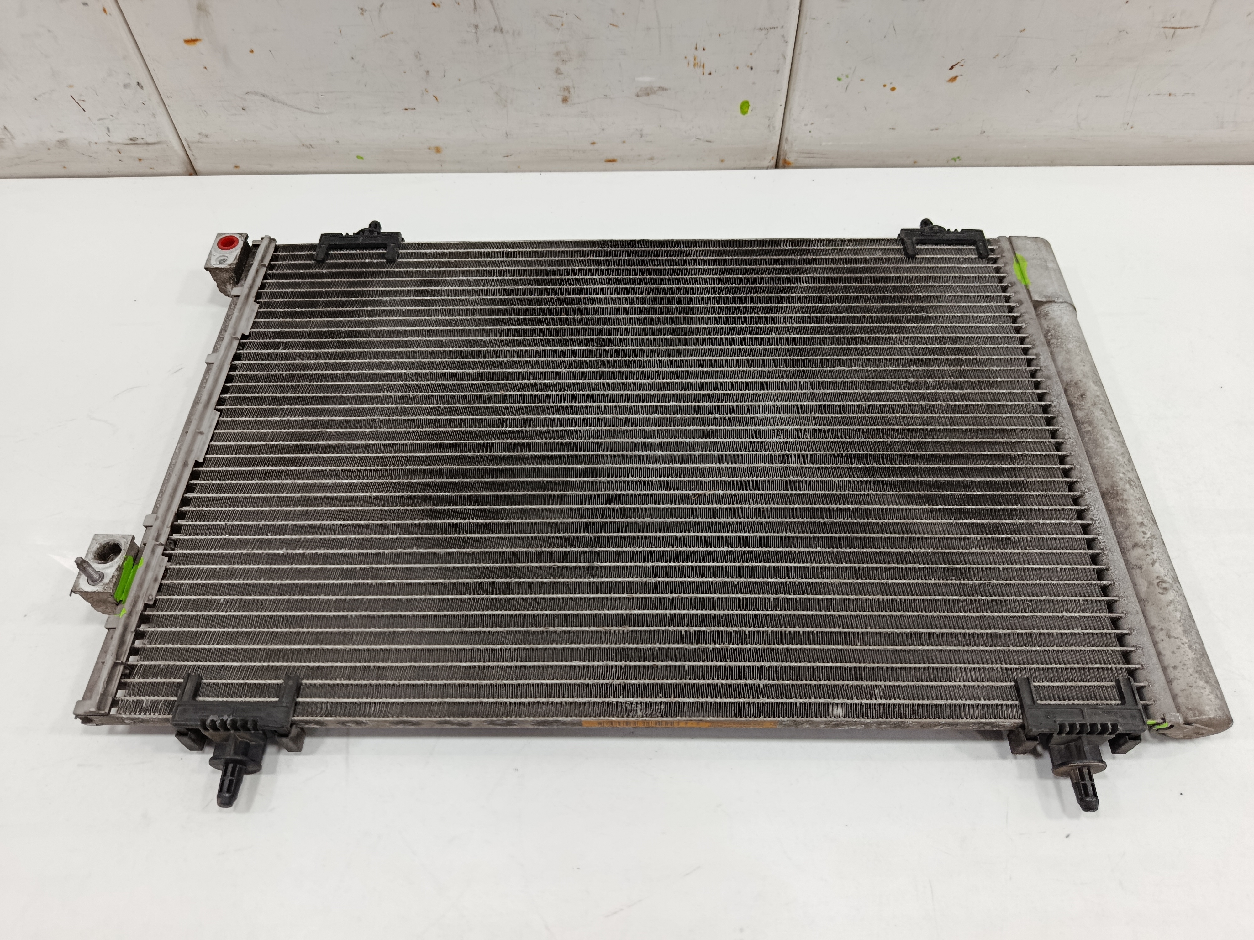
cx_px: 627
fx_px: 869
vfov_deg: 56.8
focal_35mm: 24
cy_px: 470
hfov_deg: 71.6
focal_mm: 5.24
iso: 599
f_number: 1.7
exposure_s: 1/50
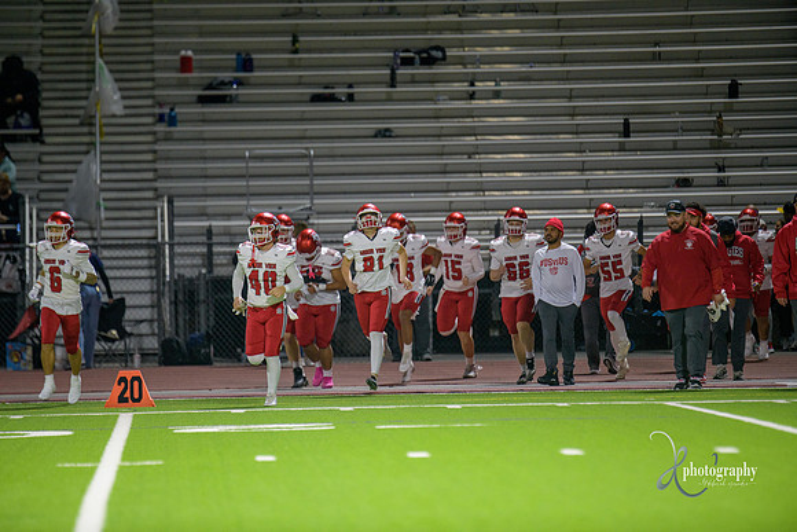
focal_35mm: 300
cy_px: 266
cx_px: 398
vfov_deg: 4.6
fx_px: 6643
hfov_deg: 6.9
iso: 1250
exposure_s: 1/250
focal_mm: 300
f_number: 2.8
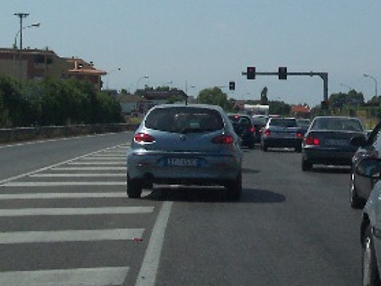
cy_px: 22
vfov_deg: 13.4
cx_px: 326
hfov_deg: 17.8
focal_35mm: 109
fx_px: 1199
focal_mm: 8
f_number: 4.8
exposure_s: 1/1000
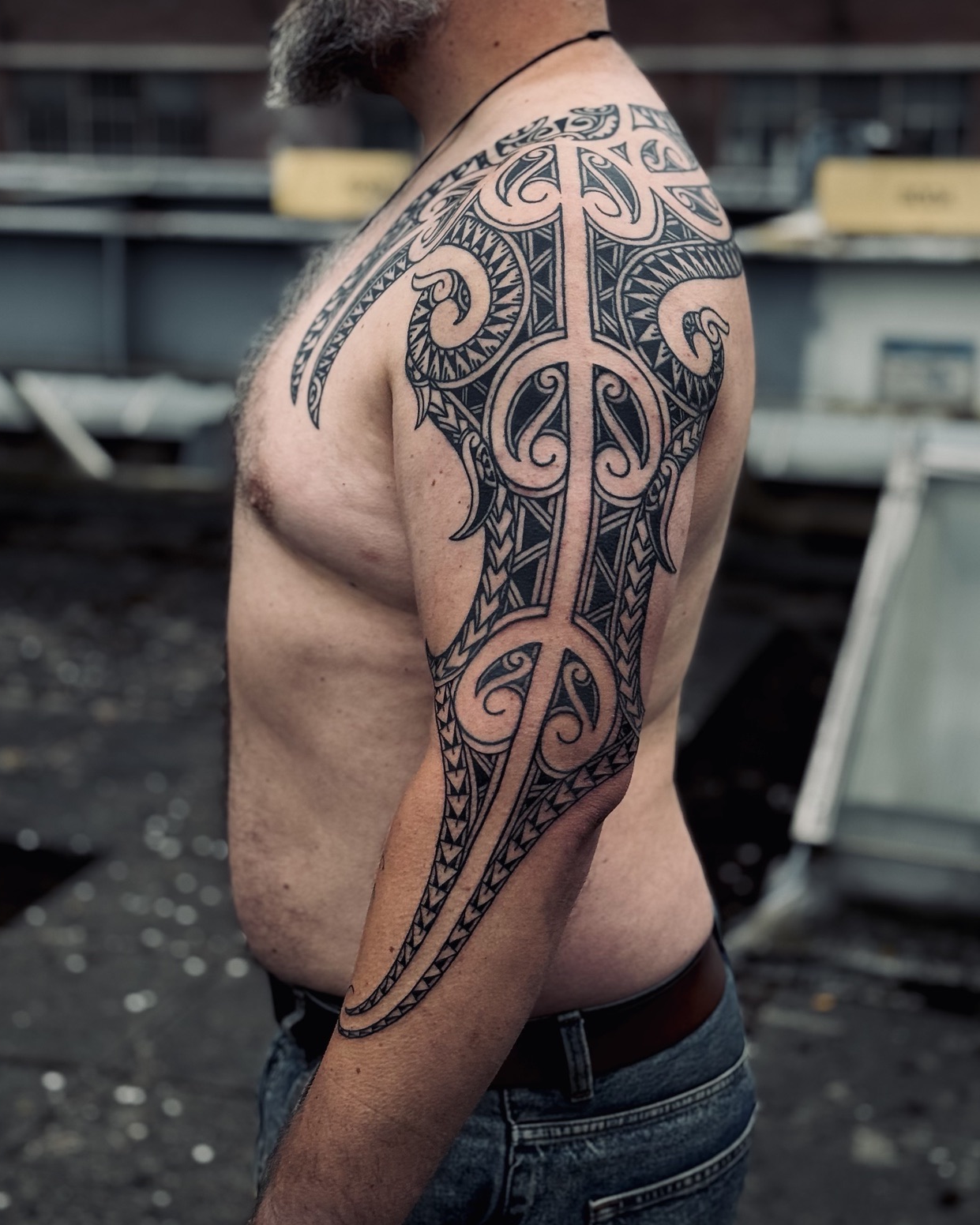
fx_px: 2103
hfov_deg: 26.2
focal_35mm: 58
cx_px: 430
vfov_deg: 32.4
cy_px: 480
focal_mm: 6.76
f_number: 1.78
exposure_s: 1/3096
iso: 64
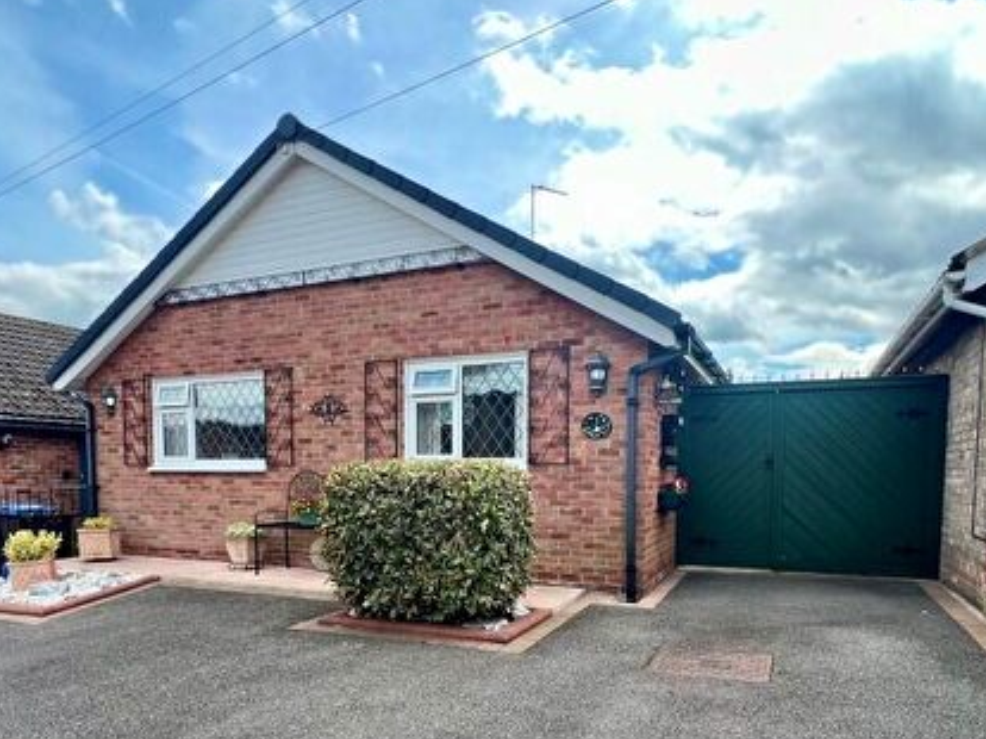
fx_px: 626
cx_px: 514
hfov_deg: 76.4
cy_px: 523
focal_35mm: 22
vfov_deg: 58.8
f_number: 1.8
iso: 32
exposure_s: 1/401
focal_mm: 1.57
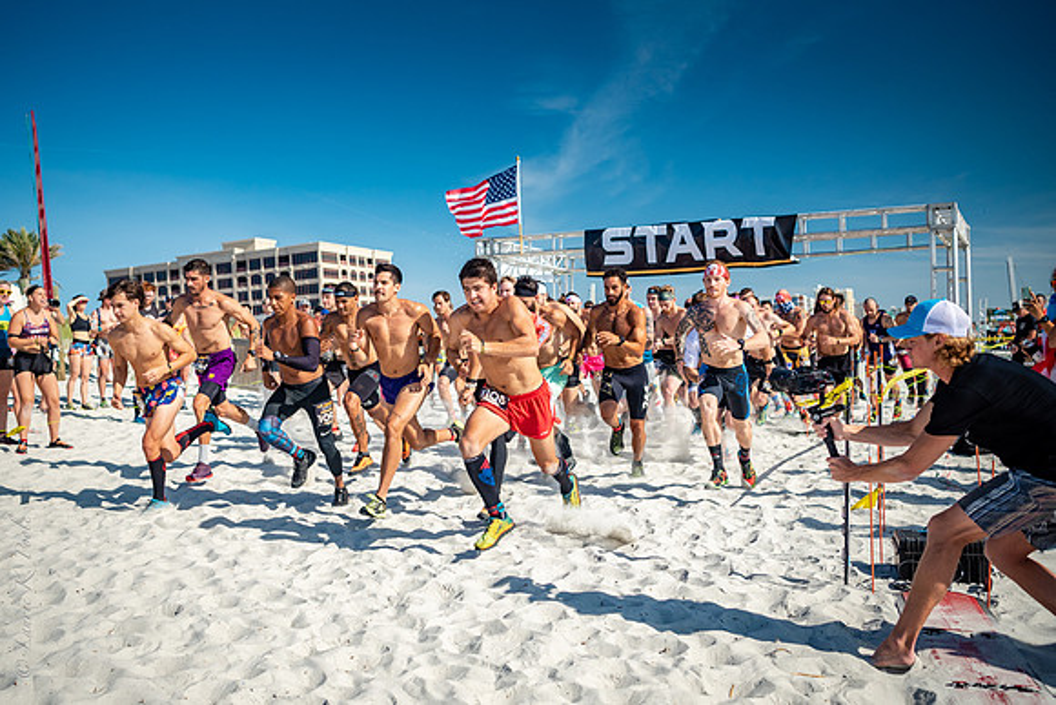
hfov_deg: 52.6
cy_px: 344
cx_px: 478
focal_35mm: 36
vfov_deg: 36.6
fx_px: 1065
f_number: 2.8
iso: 360
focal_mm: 31
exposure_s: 1/4000
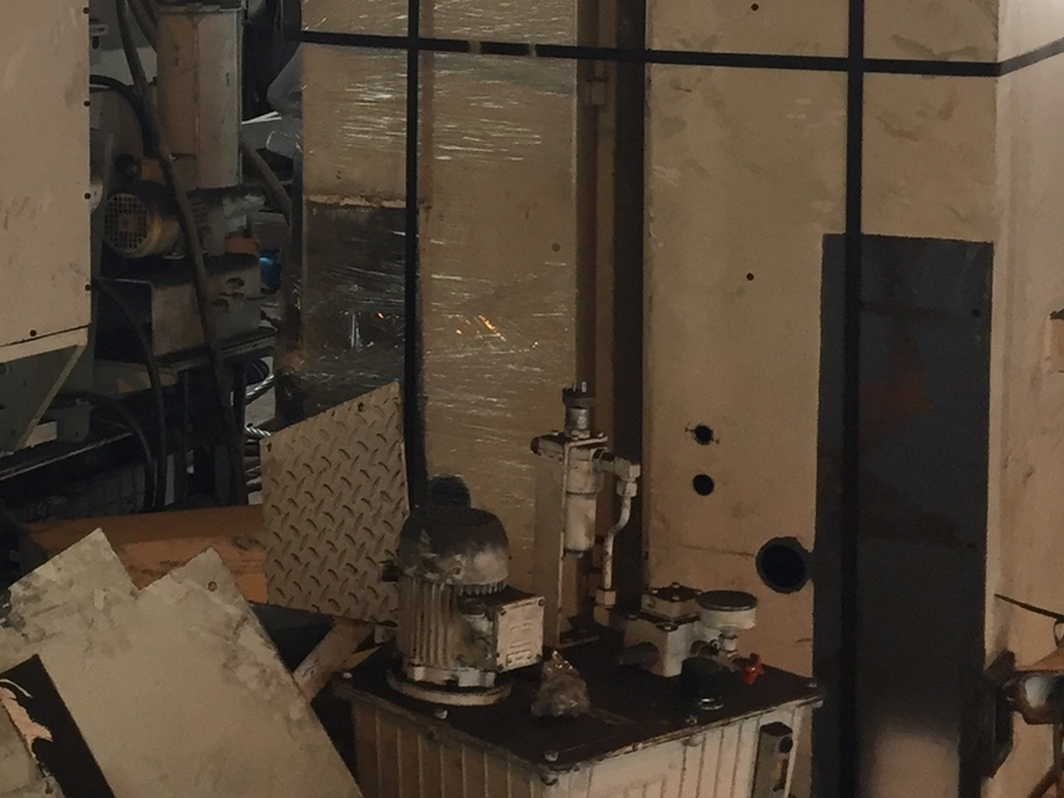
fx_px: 2275
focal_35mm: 74
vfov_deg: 19.7
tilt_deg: -5.9
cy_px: 155
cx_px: -122
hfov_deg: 24.5
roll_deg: +0.0
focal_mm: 4.15
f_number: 2.2
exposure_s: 1/30
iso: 64
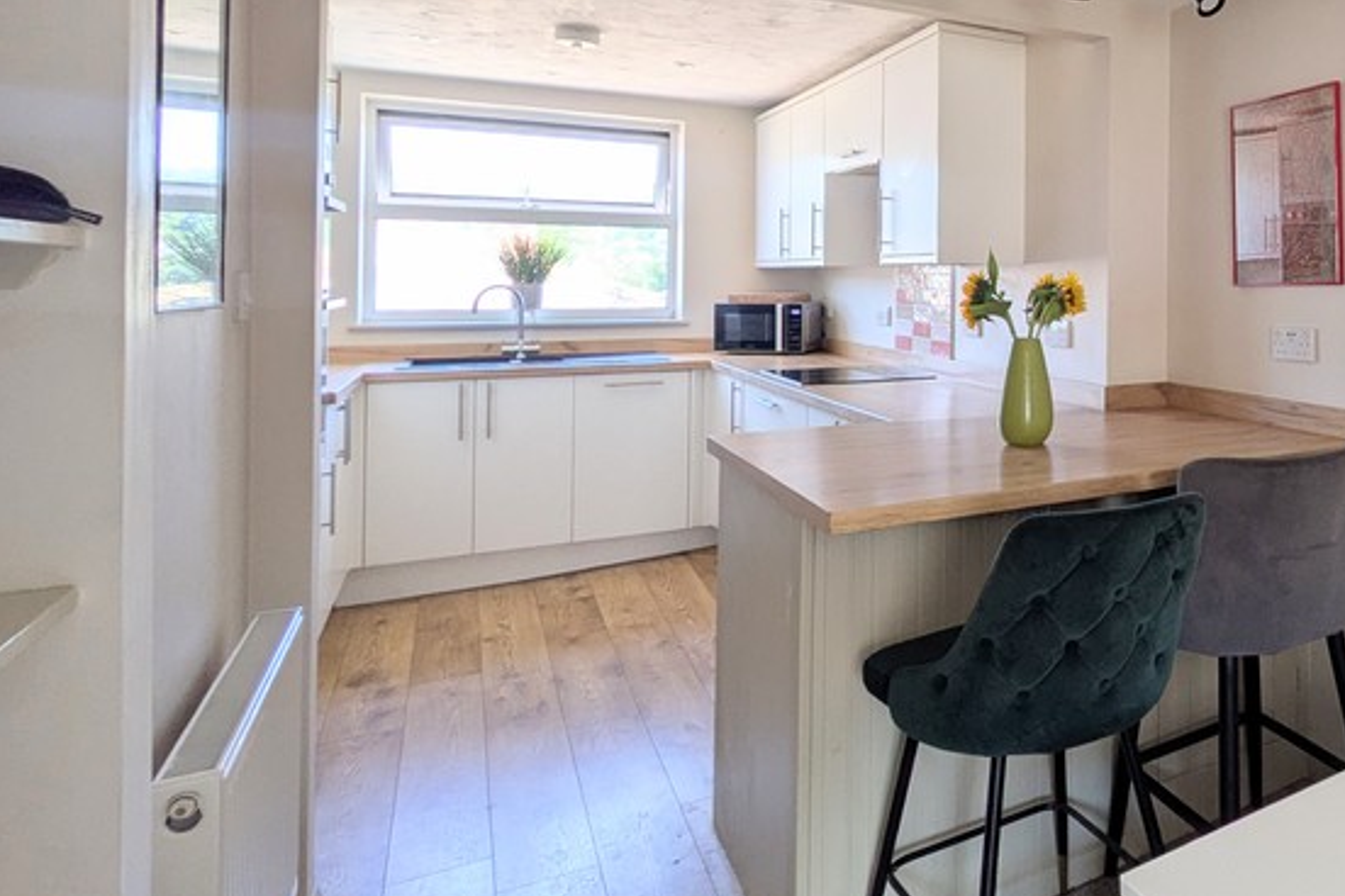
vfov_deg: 46.9
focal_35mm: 27
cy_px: 271
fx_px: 1009
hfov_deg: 59.4
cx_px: 1160
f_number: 2.2
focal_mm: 1.83
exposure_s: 1/100
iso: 74
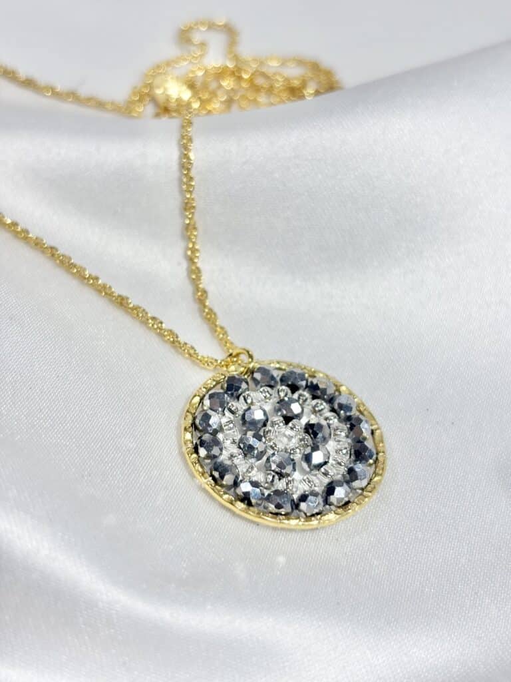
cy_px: 341
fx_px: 1023
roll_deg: -1.1
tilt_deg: -32.6
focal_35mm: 52
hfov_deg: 28.0
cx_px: 256
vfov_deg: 36.8
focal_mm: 5.96
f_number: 1.6
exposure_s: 1/275
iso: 32
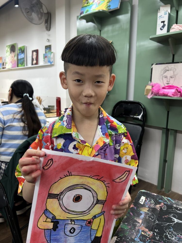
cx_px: 91
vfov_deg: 67.3
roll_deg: +0.4
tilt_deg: -10.6
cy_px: 122
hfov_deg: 53.1
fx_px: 182
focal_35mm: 26
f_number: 1.5
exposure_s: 1/117
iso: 32
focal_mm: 5.7
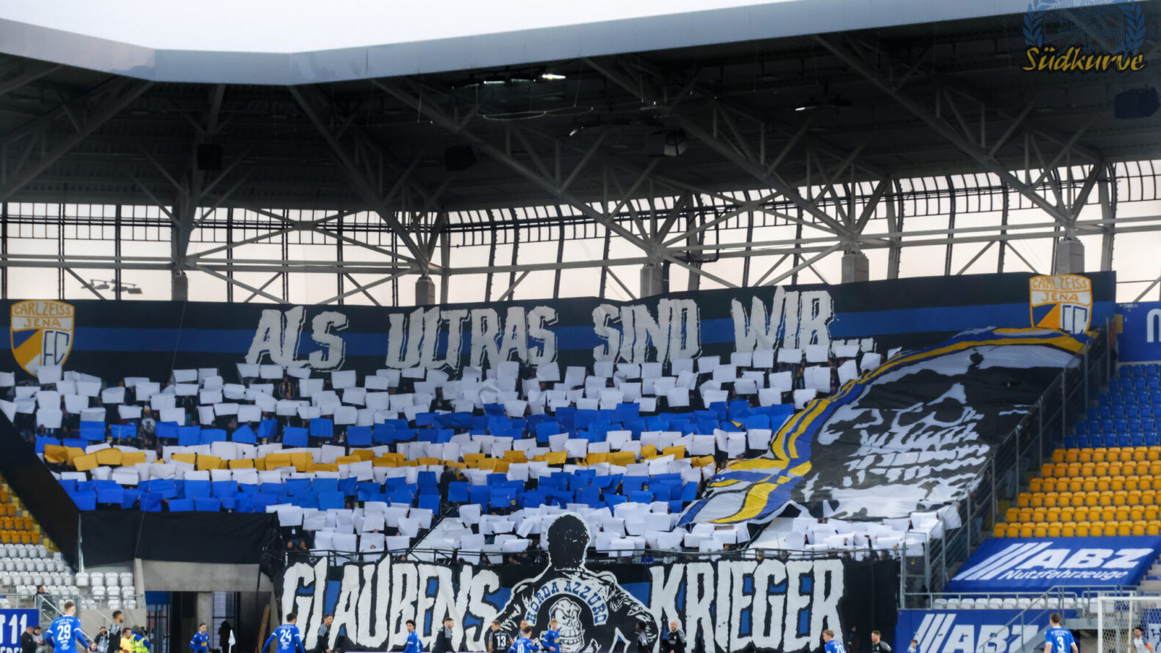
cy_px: 360
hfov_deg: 18.2
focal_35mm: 118
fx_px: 3633
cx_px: 580
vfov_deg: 10.3
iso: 3200
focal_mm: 74.4
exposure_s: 1/400
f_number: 6.3
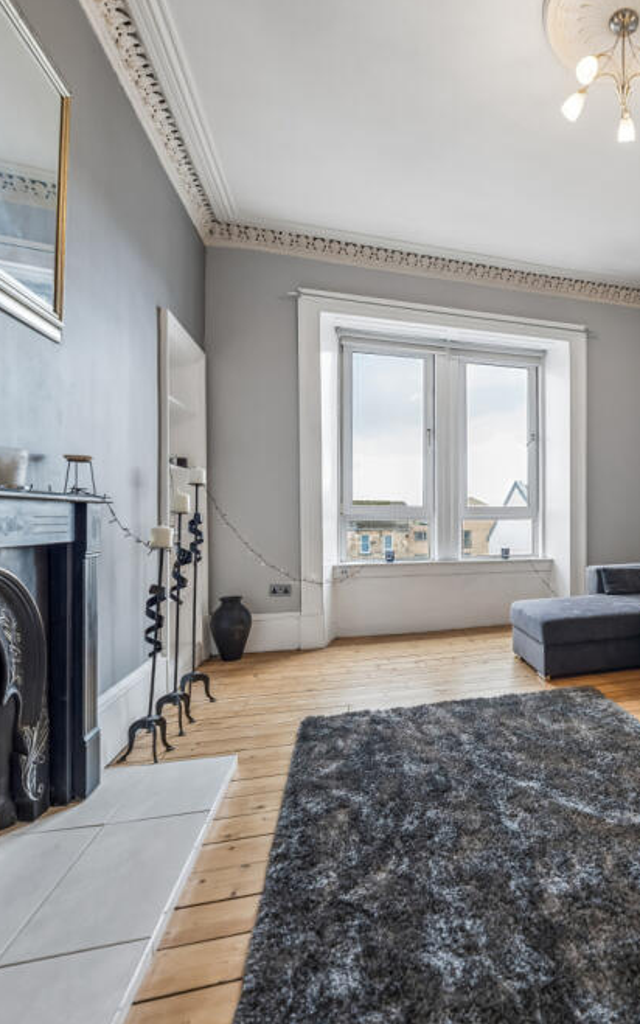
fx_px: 530
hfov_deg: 55.6
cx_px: 551
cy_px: 524
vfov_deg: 88.0
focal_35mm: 19
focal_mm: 12
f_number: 3.2
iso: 250
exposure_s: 1/40
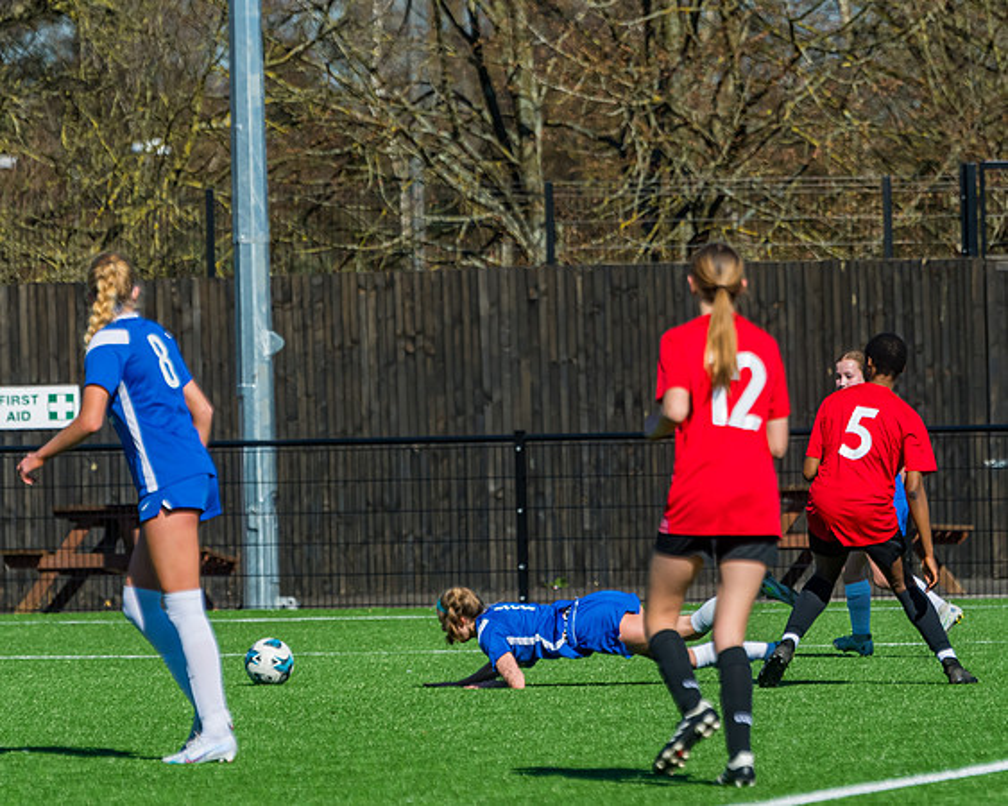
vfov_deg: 4.3
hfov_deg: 5.4
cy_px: 405
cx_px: 558
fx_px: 10661
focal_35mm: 357
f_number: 4
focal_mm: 210
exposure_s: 1/5000
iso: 400
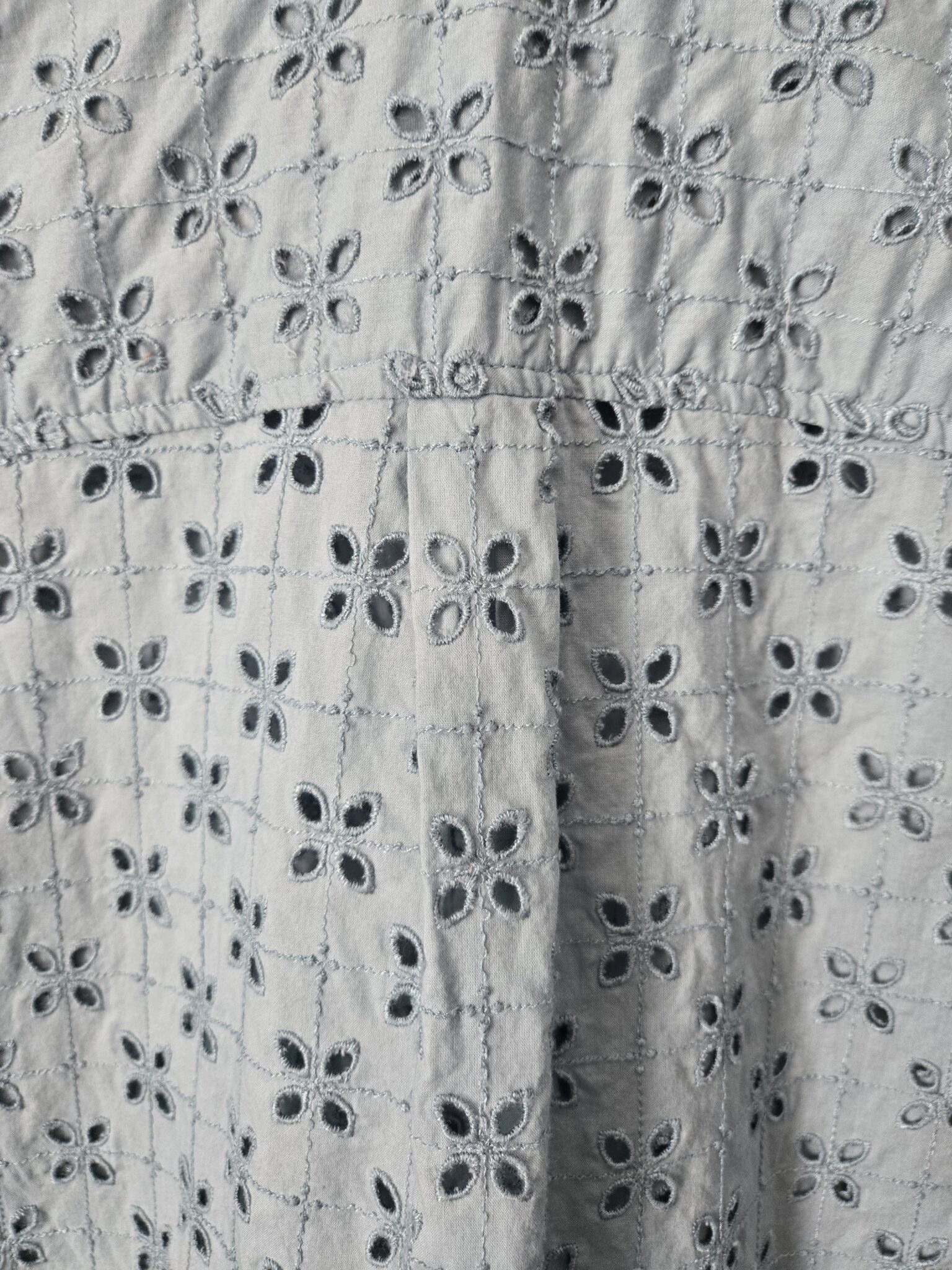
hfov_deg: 58.9
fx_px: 843
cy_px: 635
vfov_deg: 73.9
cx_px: 476
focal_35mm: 23
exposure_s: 1/120
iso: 320
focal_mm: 5.4
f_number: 1.8
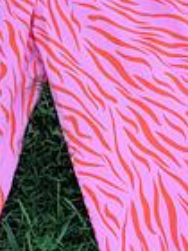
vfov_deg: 22.8
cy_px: 122
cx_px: 47
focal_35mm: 86
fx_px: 623
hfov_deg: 17.1
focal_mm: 5.43
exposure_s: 1/357
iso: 44
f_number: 1.89
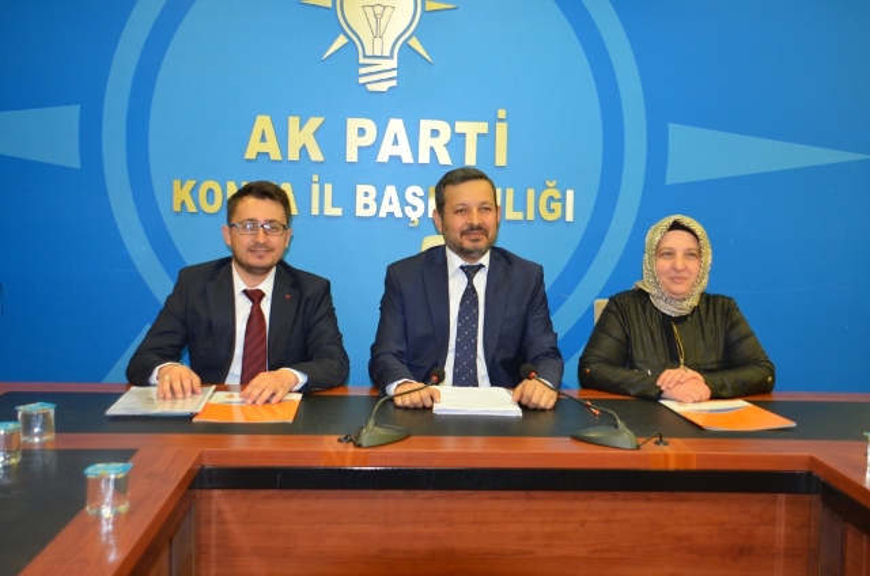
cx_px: 435
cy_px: 288
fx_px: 1013
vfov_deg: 31.8
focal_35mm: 42
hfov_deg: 46.5
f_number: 4
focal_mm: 28
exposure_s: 1/60
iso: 1100
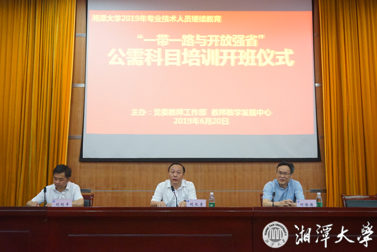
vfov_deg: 34.2
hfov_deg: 49.6
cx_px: 188
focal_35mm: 39
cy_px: 126
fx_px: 408
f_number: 3.5
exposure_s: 1/160
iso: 6400
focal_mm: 39
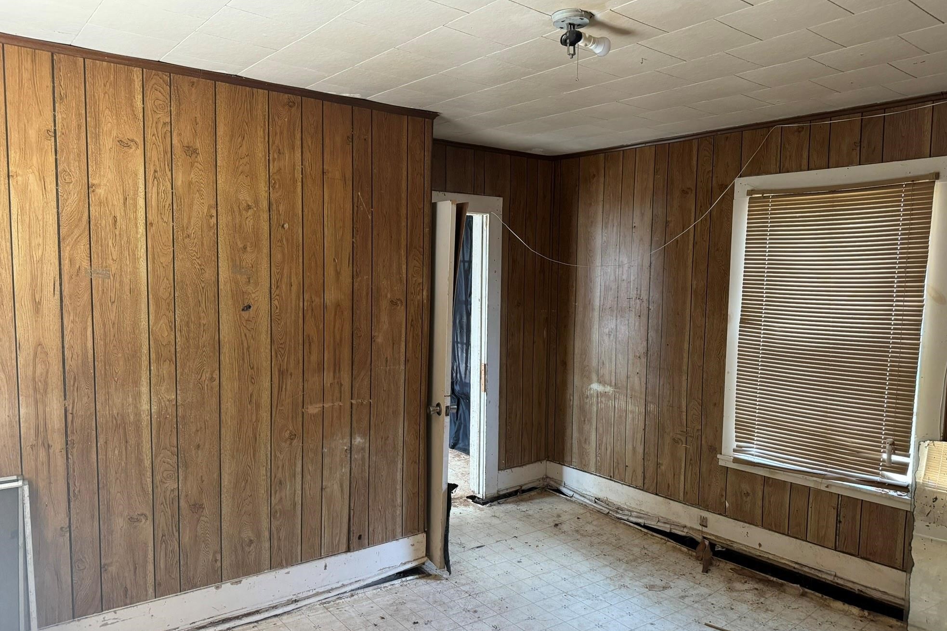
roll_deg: -1.2
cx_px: 486
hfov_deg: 69.4
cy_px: 337
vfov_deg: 49.5
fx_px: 684
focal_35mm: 26
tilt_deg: -5.4
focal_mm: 6.76
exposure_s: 1/60
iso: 400
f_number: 1.78
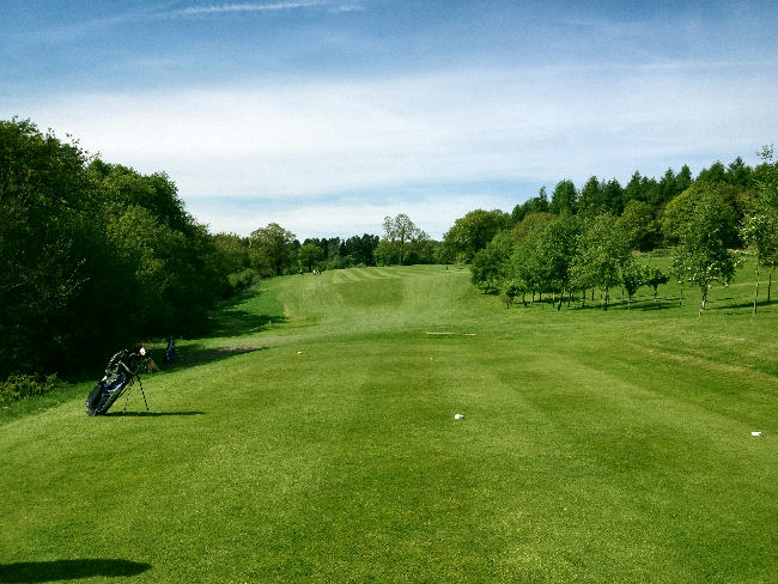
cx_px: 389
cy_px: 292
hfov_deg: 52.6
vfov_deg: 40.7
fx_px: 787
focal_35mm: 35
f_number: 2.4
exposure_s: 1/1577
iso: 50
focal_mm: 4.28
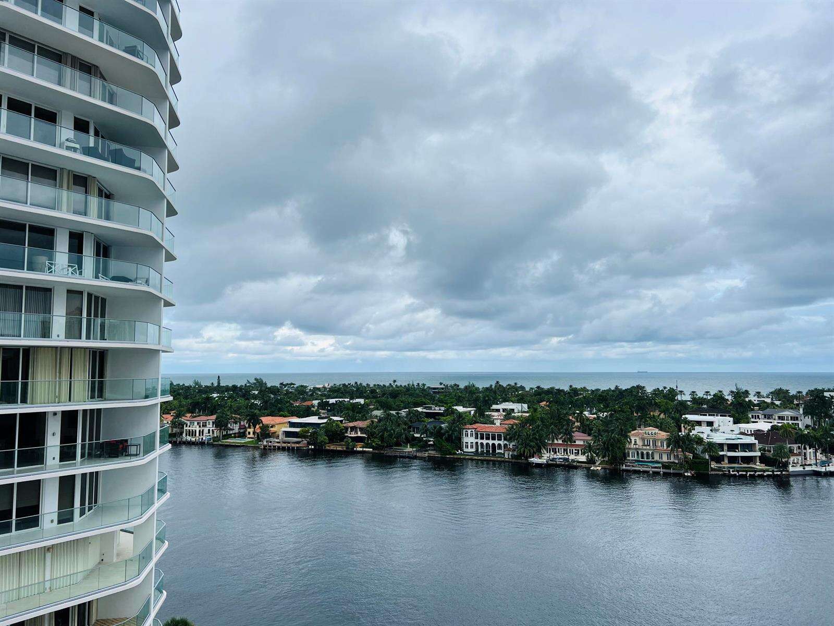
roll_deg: -0.1
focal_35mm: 26
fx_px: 626
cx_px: 417
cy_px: 313
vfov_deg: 53.1
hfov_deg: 67.3
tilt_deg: +4.8
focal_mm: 5.7
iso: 50
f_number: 1.5
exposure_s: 1/2404
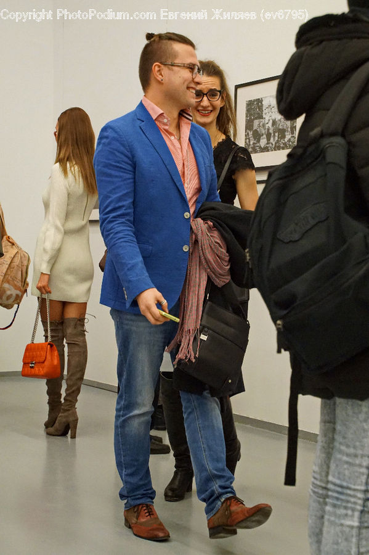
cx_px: 184
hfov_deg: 20.1
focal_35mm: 68
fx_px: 1039
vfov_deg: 29.9
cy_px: 278
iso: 3200
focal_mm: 45
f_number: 4.5
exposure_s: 1/125
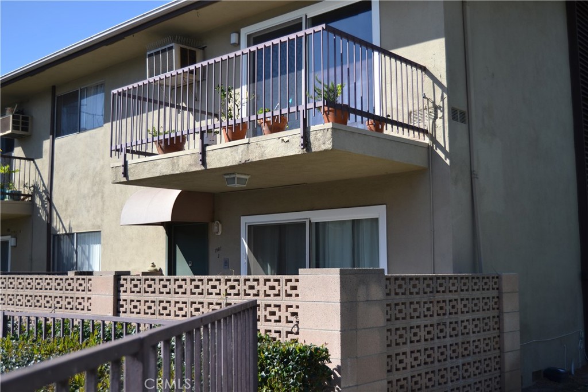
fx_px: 637
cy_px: 196
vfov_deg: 34.2
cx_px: 294
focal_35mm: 39
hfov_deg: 49.5
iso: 100
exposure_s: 1/640
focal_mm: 26
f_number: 4
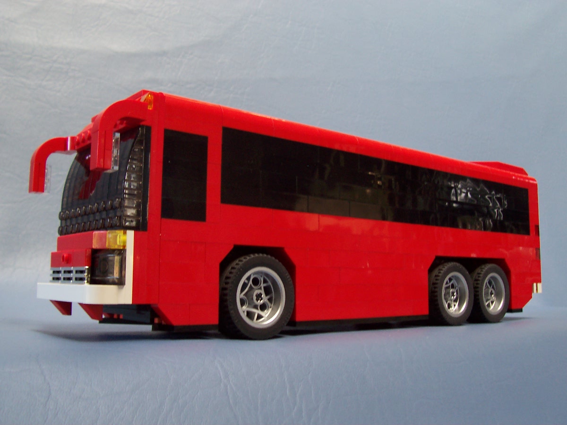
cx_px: 284
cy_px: 212
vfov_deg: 38.7
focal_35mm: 37
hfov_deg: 50.1
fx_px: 606
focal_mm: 5.6
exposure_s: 1/30
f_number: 2.8
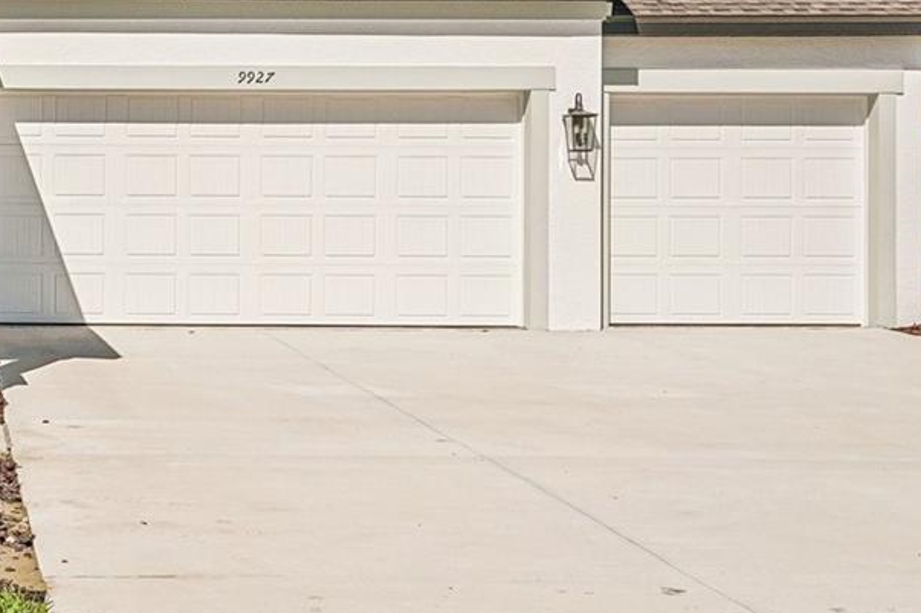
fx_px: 2002
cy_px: 202
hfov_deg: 24.1
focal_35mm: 78
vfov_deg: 17.3
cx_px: -115
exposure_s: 1/2500
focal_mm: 29.5
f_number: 8
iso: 400
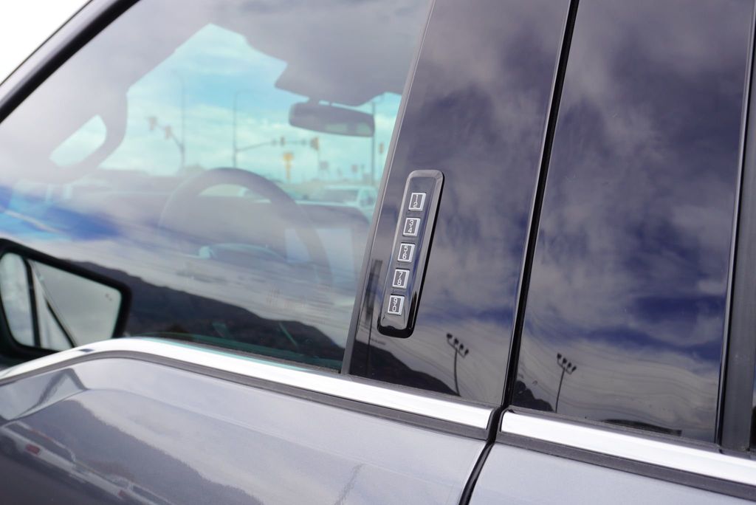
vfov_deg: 41.8
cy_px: 252
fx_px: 662
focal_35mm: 32
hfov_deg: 59.5
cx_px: 378
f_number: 5.6
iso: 100
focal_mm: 21
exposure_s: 1/80
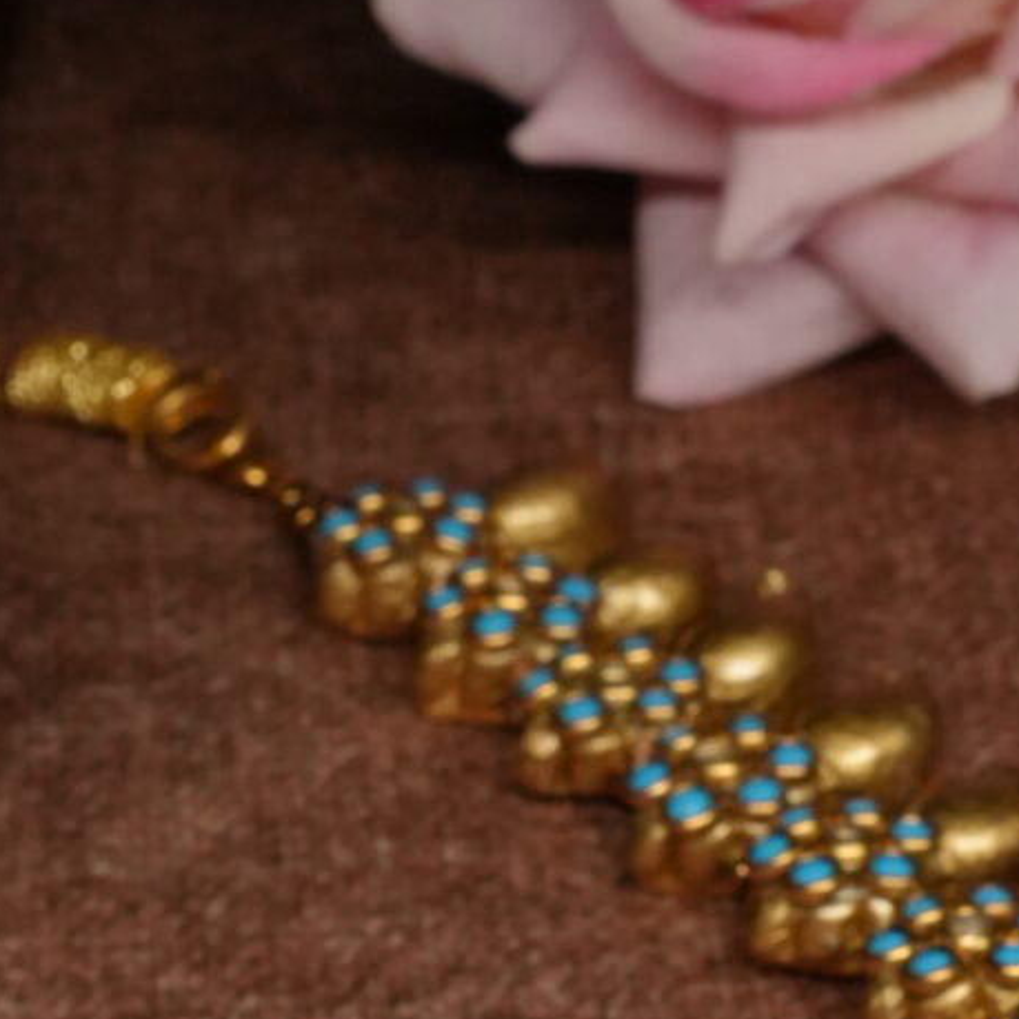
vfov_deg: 10.5
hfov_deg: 10.5
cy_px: 342
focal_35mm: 166
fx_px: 5529
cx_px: 425
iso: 1600
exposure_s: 1/100
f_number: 16
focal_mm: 35
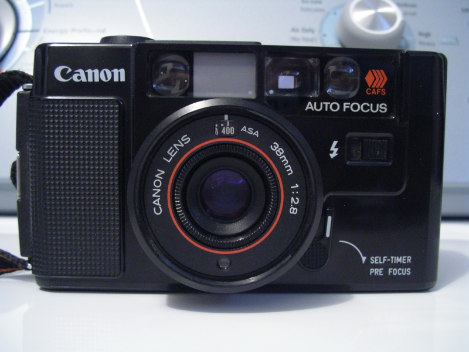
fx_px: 501
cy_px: 176
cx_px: 234
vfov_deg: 38.7
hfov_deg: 50.1
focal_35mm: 37
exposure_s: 1/4
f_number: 2.8
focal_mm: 5.7
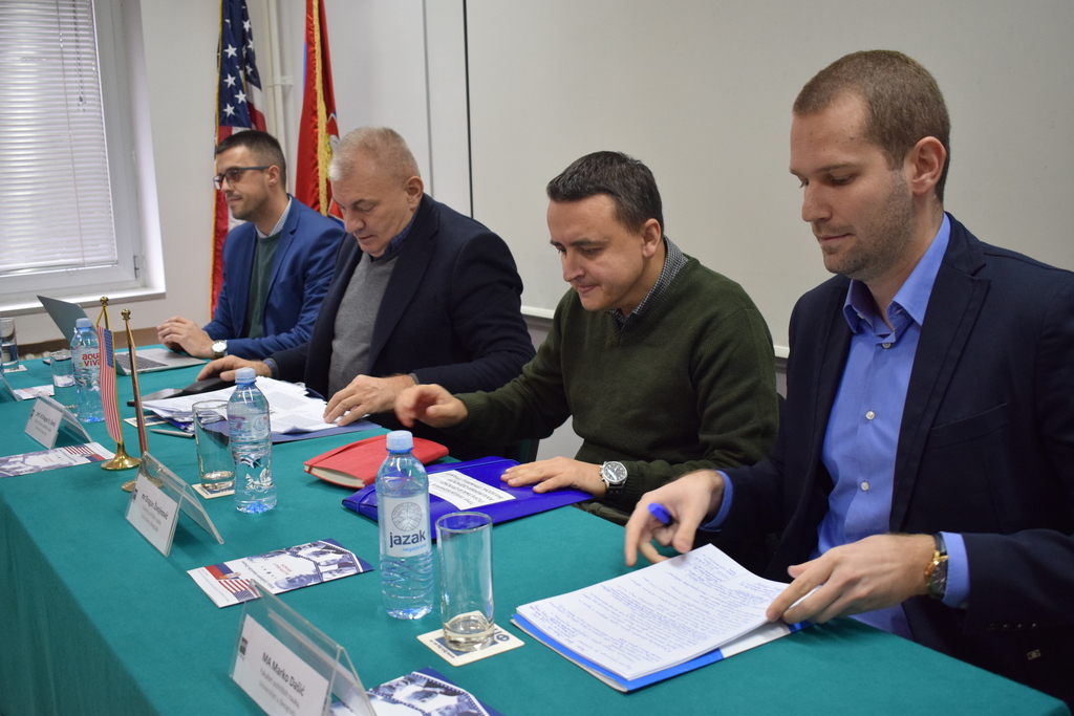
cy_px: 358
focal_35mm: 36
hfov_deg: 53.1
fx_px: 1074
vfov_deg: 36.9
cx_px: 537
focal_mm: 24
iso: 1250
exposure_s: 1/60
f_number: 3.8
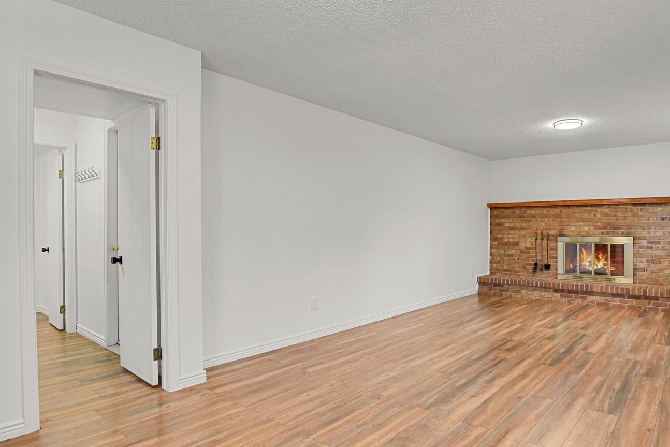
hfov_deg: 80.5
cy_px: 236
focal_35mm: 21
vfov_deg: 59.5
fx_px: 391
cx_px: 394
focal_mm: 17
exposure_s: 1/20
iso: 12800
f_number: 8
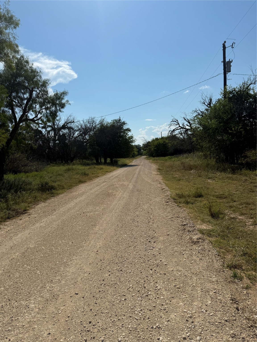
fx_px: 238
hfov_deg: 56.8
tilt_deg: -5.2
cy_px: 171
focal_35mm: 24
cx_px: 128
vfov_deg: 71.6
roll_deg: +3.2
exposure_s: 1/14286
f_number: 1.78
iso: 80
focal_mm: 6.76
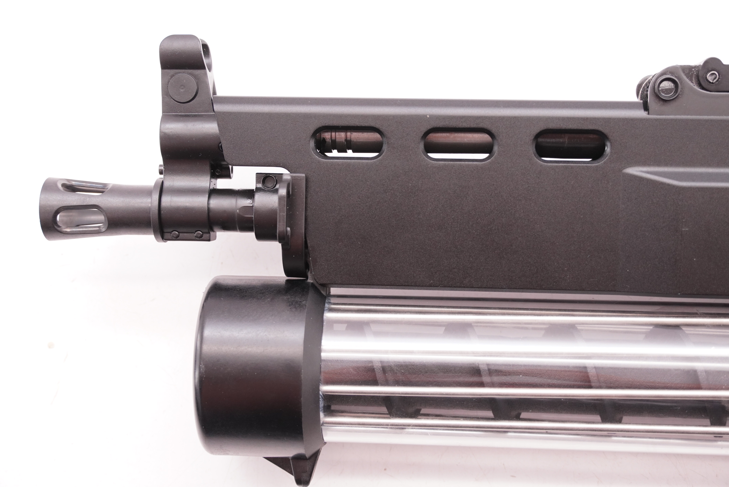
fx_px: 1094
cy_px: 244
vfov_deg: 25.1
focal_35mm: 54
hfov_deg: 36.9
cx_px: 364
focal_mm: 36
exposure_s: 1/125
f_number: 5.6
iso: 1000
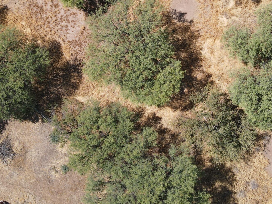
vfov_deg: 26.0
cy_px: 13
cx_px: 144
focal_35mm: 54
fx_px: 424
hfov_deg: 35.5
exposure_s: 1/40
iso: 100
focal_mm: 4.5
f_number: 2.8
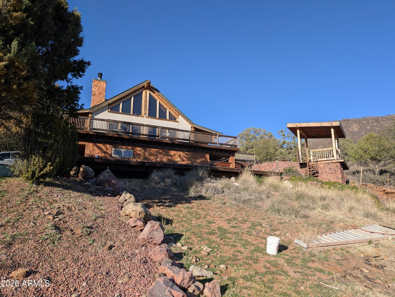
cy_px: 148
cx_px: 198
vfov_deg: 56.9
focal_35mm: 24
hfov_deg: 71.5
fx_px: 274
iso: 19
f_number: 1.68
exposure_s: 1/1066
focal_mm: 6.9
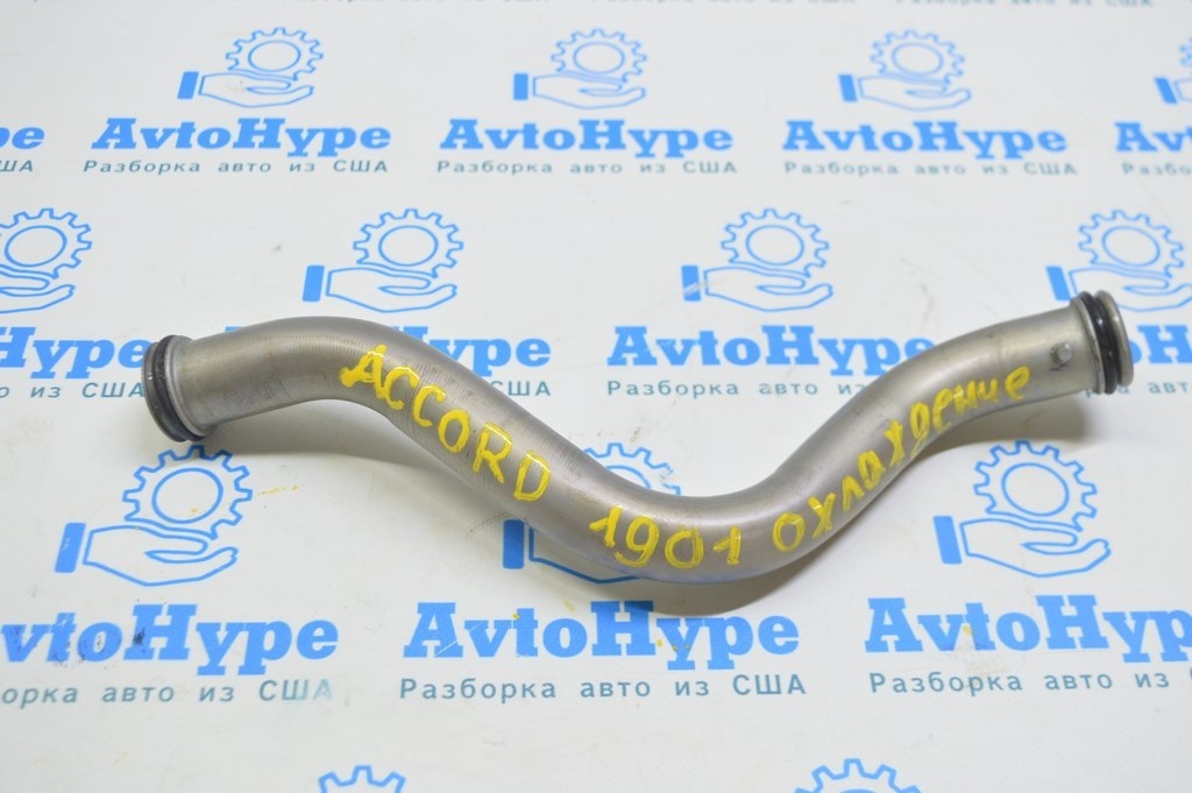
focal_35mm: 45
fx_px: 1489
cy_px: 396
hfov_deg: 43.6
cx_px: 596
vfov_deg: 29.8
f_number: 5.6
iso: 400
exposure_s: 1/20
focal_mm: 30
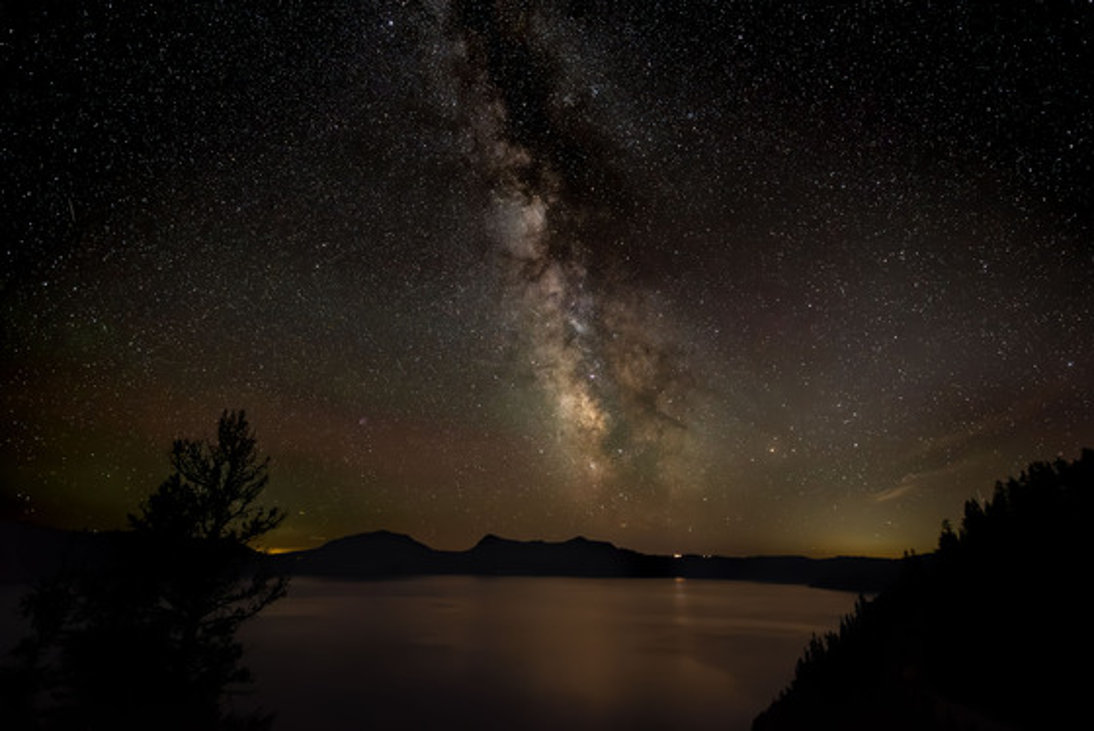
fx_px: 456
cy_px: 366
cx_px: 547
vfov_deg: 77.4
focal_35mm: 15
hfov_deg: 100.4
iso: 6400
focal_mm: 15
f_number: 2.8
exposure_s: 13
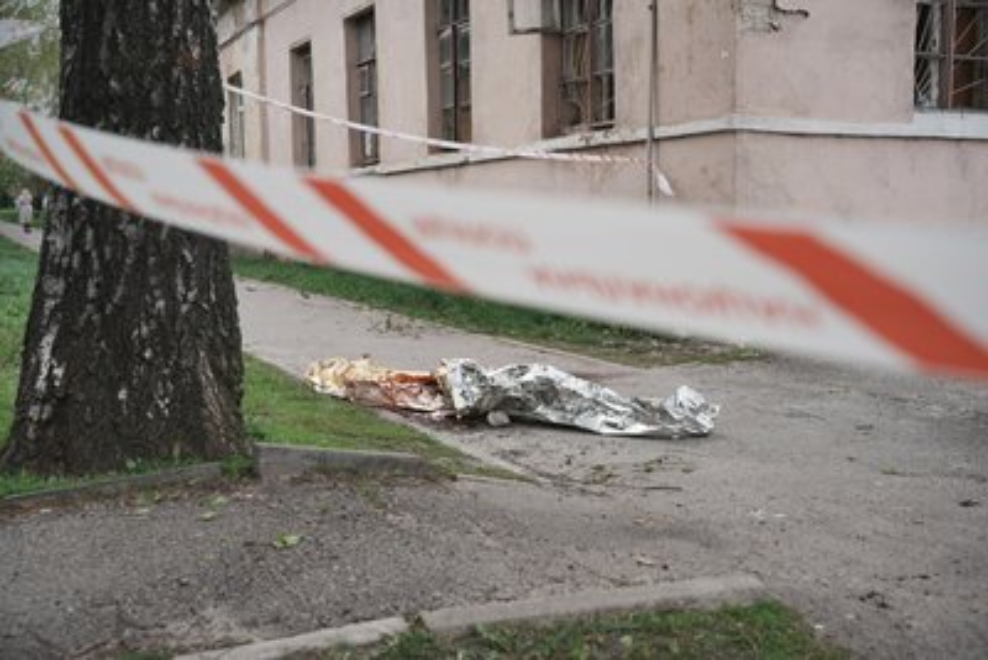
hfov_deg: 53.1
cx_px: 494
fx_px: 988
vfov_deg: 36.9
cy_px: 330
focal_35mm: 36
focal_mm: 36
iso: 50
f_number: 4
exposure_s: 1/500
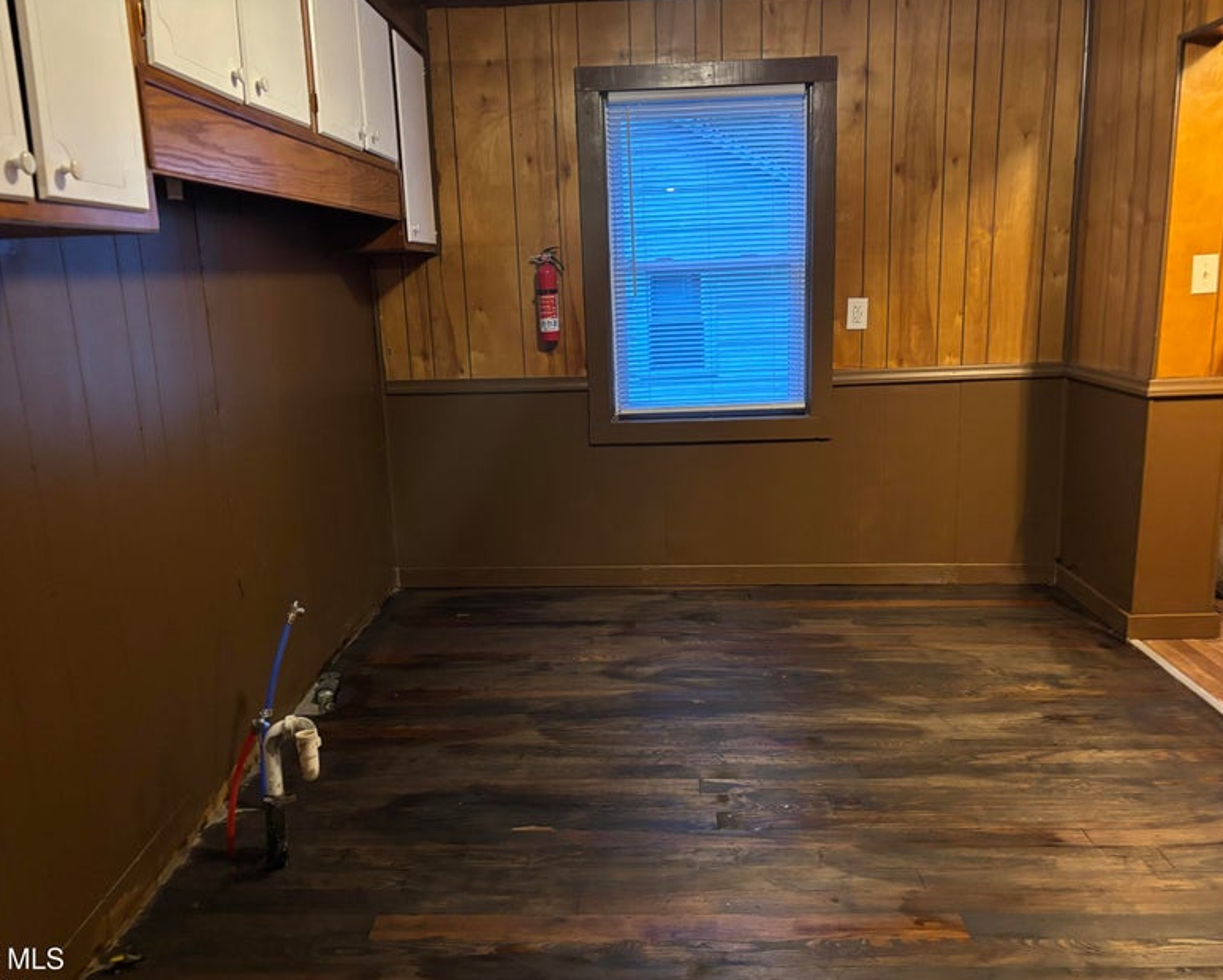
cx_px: 615
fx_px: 1014
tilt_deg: -13.3
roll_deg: +2.7
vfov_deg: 51.6
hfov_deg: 62.2
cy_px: 499
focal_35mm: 28
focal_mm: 5.96
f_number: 1.6
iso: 640
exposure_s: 1/30
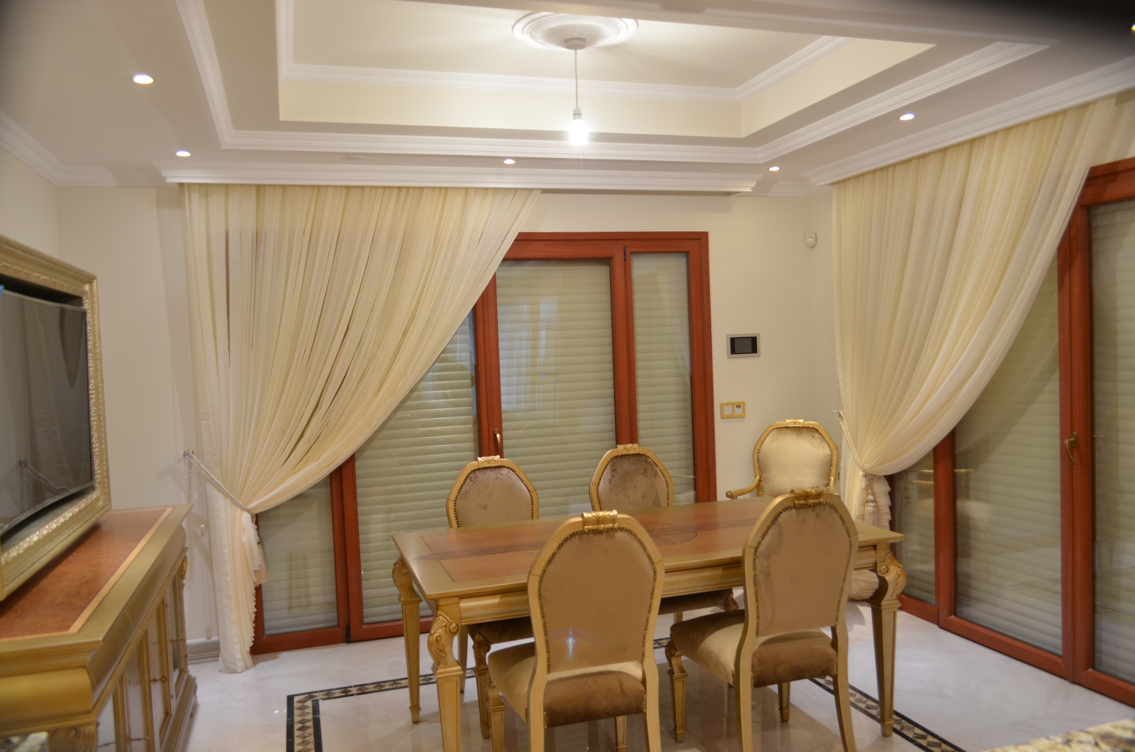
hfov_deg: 67.5
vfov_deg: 47.7
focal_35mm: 27
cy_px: 376
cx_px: 568
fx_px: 849
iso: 640
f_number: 4.5
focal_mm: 18
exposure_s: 1/15
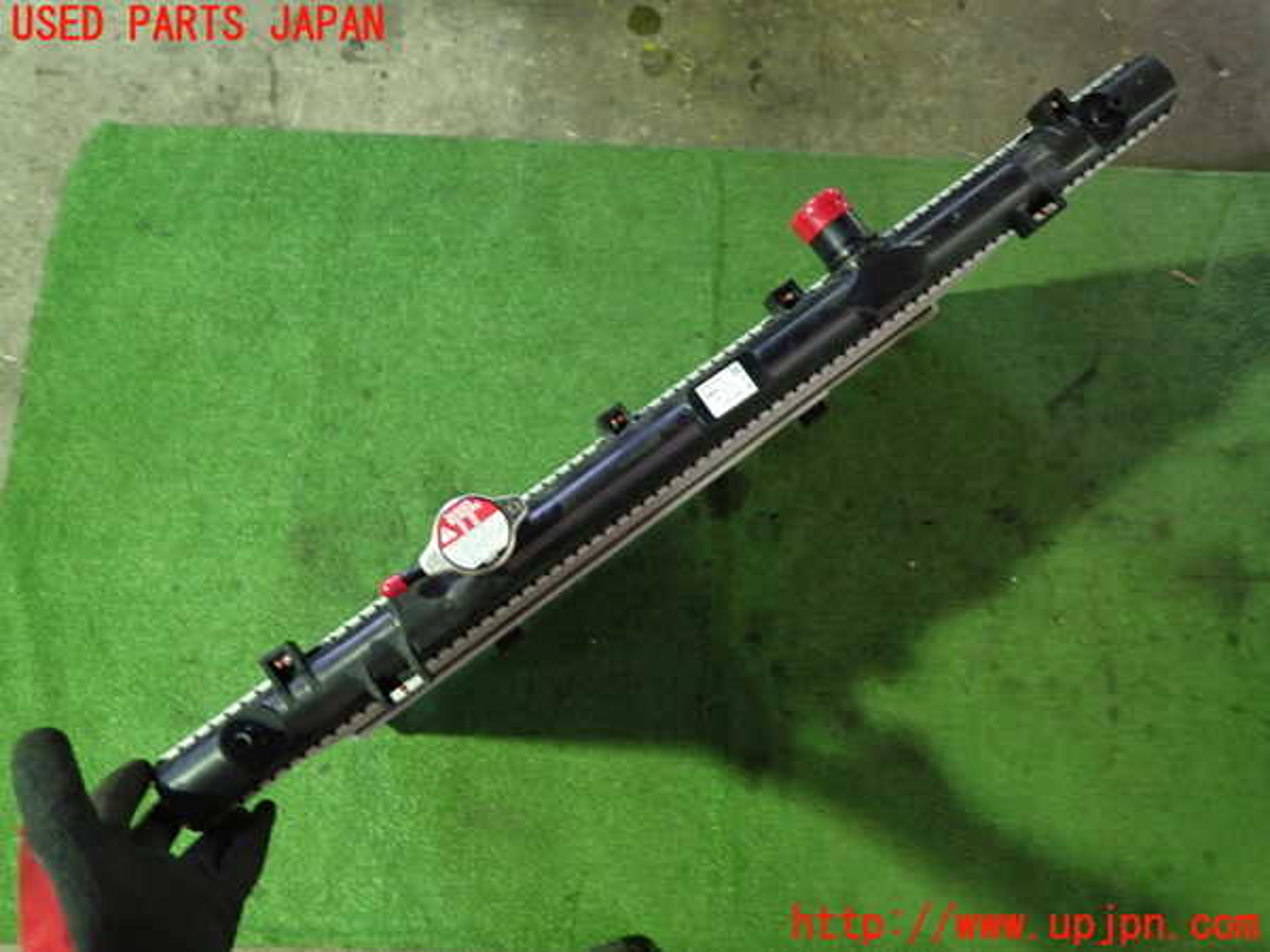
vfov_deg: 54.9
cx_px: 635
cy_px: 476
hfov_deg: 69.4
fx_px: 917
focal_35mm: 25
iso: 640
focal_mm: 4.5
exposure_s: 1/30
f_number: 2
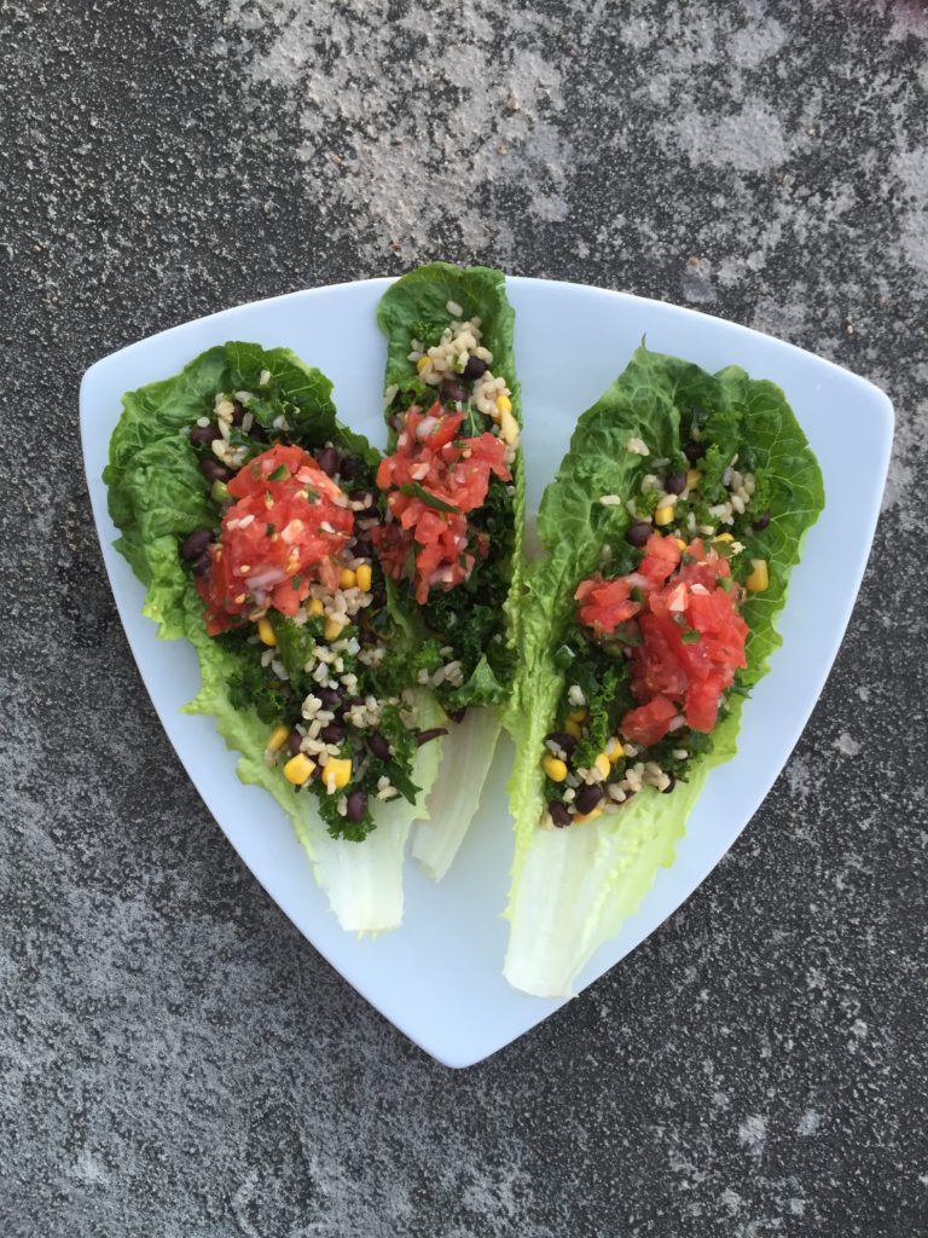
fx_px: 1037
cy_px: 619
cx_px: 464
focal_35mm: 29
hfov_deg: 48.2
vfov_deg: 61.7
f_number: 2.2
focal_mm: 4.15
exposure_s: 1/40
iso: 32
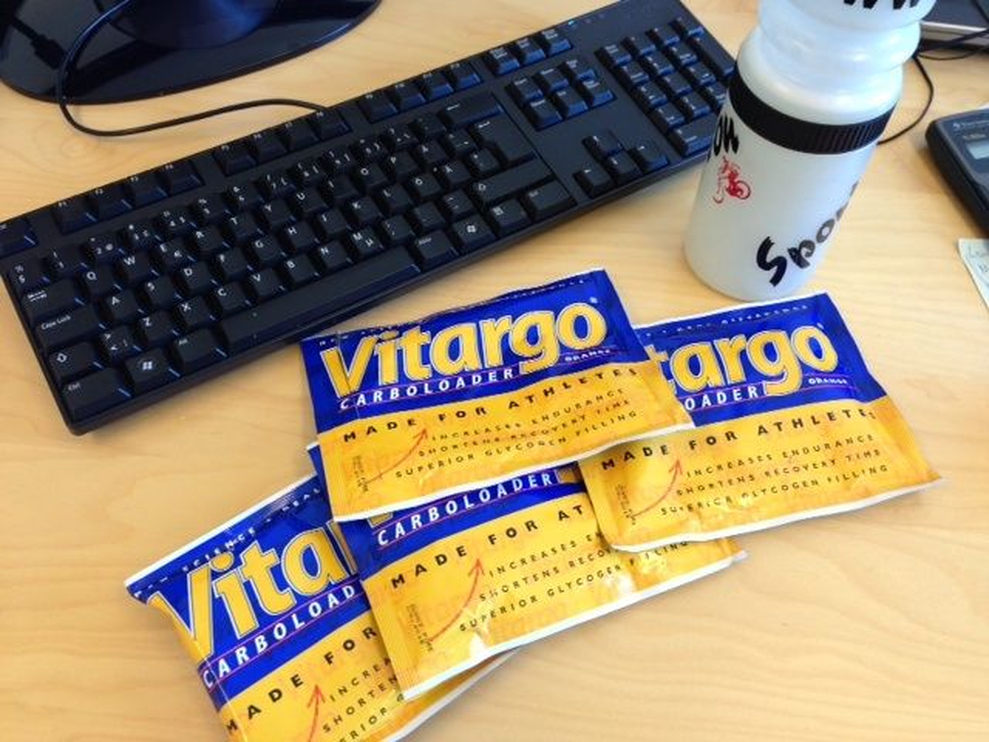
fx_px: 943
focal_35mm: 33
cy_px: 371
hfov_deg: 55.4
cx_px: 494
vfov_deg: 42.9
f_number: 2.4
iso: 80
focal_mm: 4.13
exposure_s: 1/20
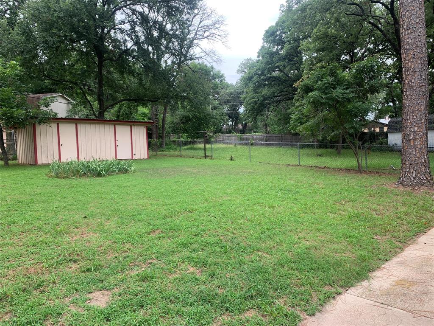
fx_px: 326
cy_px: 163
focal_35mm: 26
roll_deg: +3.2
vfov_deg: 53.1
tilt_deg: -4.1
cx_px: 217
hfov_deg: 67.3
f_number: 1.8
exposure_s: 1/355
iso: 25
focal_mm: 4.25
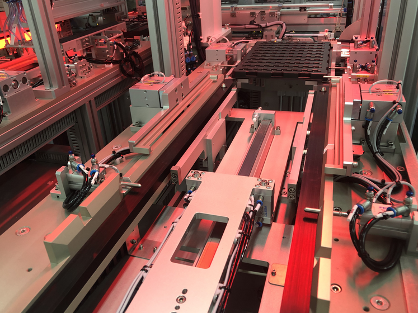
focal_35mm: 30
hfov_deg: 60.0
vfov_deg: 46.8
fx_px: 362
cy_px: 149
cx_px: 205
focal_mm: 3.99
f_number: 1.8
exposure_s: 1/17
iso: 50
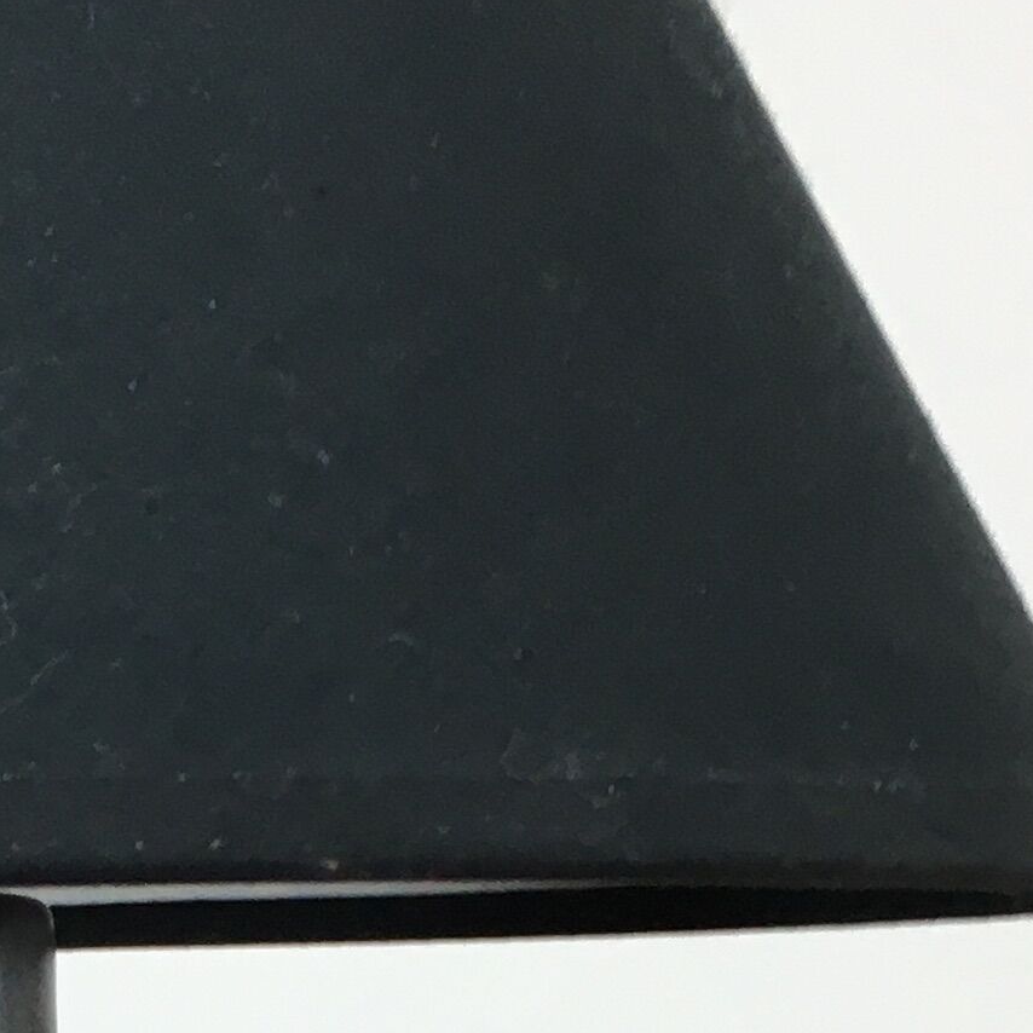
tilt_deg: -10.4
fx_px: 4085
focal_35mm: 121
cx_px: -127
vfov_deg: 13.5
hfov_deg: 14.1
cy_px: 1576
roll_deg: -1.6
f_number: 2.2
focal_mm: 4.15
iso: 40
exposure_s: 1/33
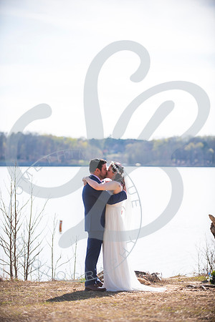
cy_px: 161
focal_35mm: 116
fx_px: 1039
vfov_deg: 17.6
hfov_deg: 11.8
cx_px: 108
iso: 100
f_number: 2.8
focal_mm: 116
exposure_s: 1/800
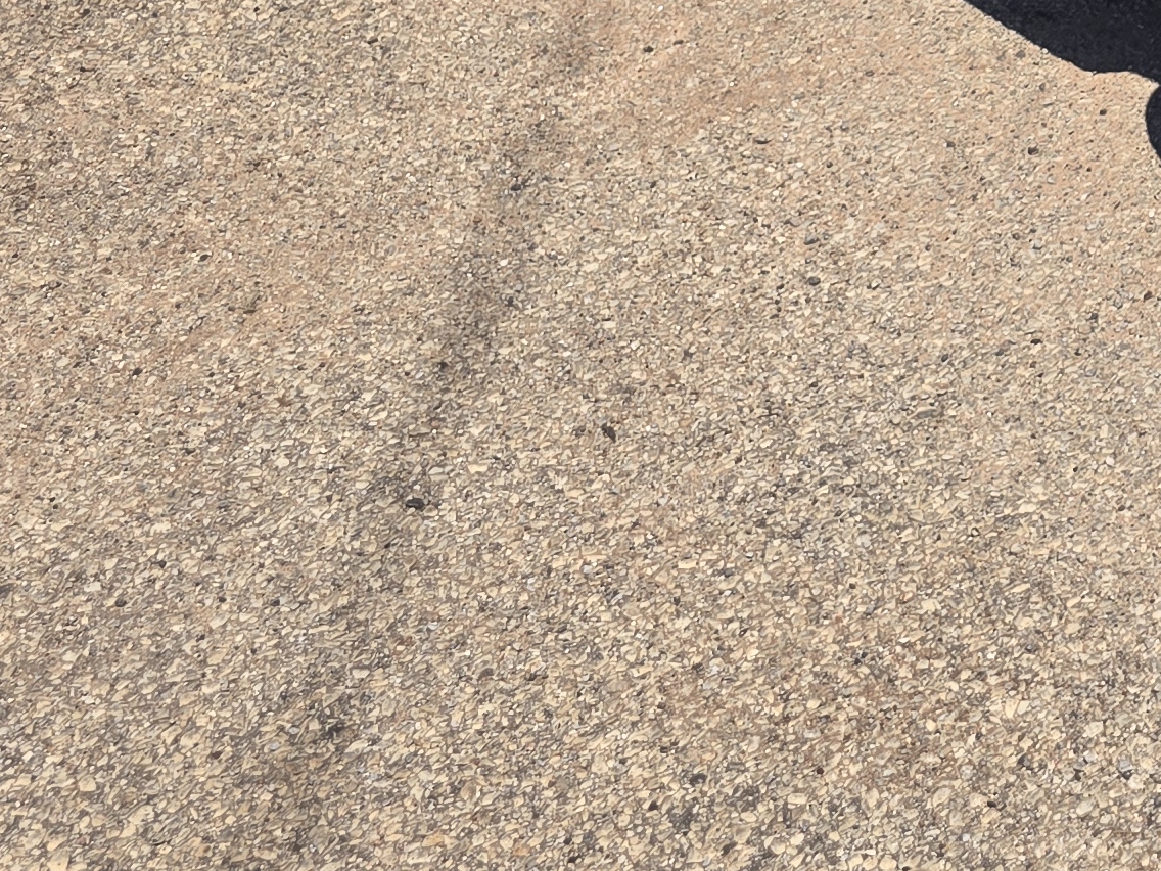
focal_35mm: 81
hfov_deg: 21.5
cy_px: -607
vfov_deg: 15.9
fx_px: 2717
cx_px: 1558
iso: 12
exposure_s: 1/973
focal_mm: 6.3
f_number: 1.7
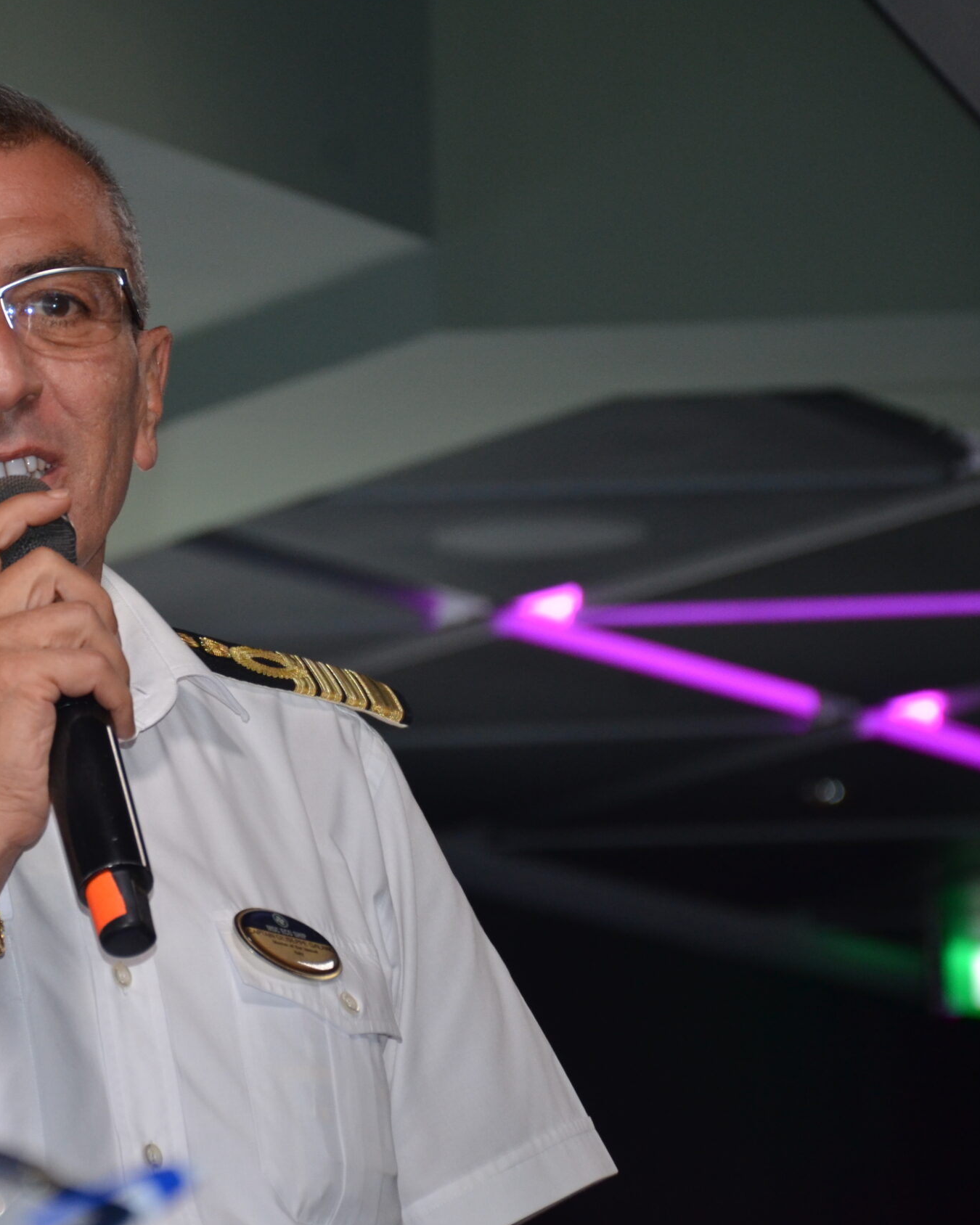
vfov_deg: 7.0
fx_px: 10045
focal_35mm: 277
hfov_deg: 5.6
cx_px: 160
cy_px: 611
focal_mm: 130
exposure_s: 1/60
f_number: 5.6
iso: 800
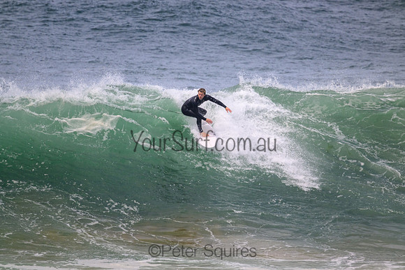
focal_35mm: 800
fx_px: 9002
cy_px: 135
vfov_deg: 1.7
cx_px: 202
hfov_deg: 2.6
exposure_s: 1/2000
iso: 900
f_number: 11
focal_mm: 800
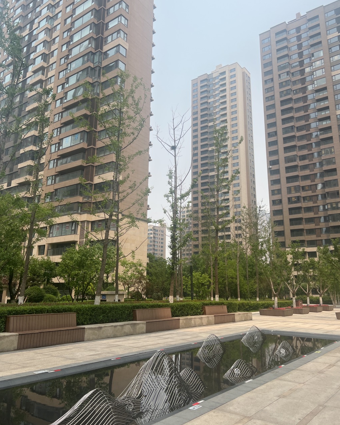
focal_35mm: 28
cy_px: 192
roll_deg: -0.5
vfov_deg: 62.1
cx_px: 175
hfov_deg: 51.5
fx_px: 352
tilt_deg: +16.6
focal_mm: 5.7
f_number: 1.5
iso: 50
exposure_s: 1/4444
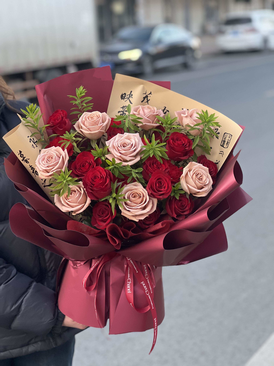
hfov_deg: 19.1
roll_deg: +2.5
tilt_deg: -10.3
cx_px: 137
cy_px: 183
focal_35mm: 77
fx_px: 813
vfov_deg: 25.3
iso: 200
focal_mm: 9
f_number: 2.8
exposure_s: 1/121
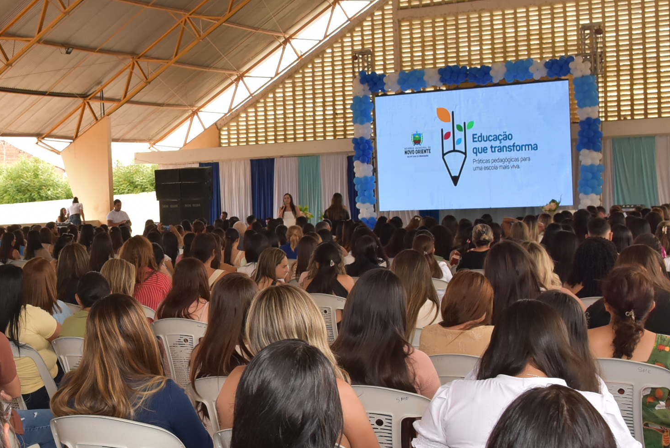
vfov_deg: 22.3
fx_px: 1136
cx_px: 125
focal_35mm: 61
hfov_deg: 31.9
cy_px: 225
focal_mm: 20
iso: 800
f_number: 6.3
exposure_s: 1/250
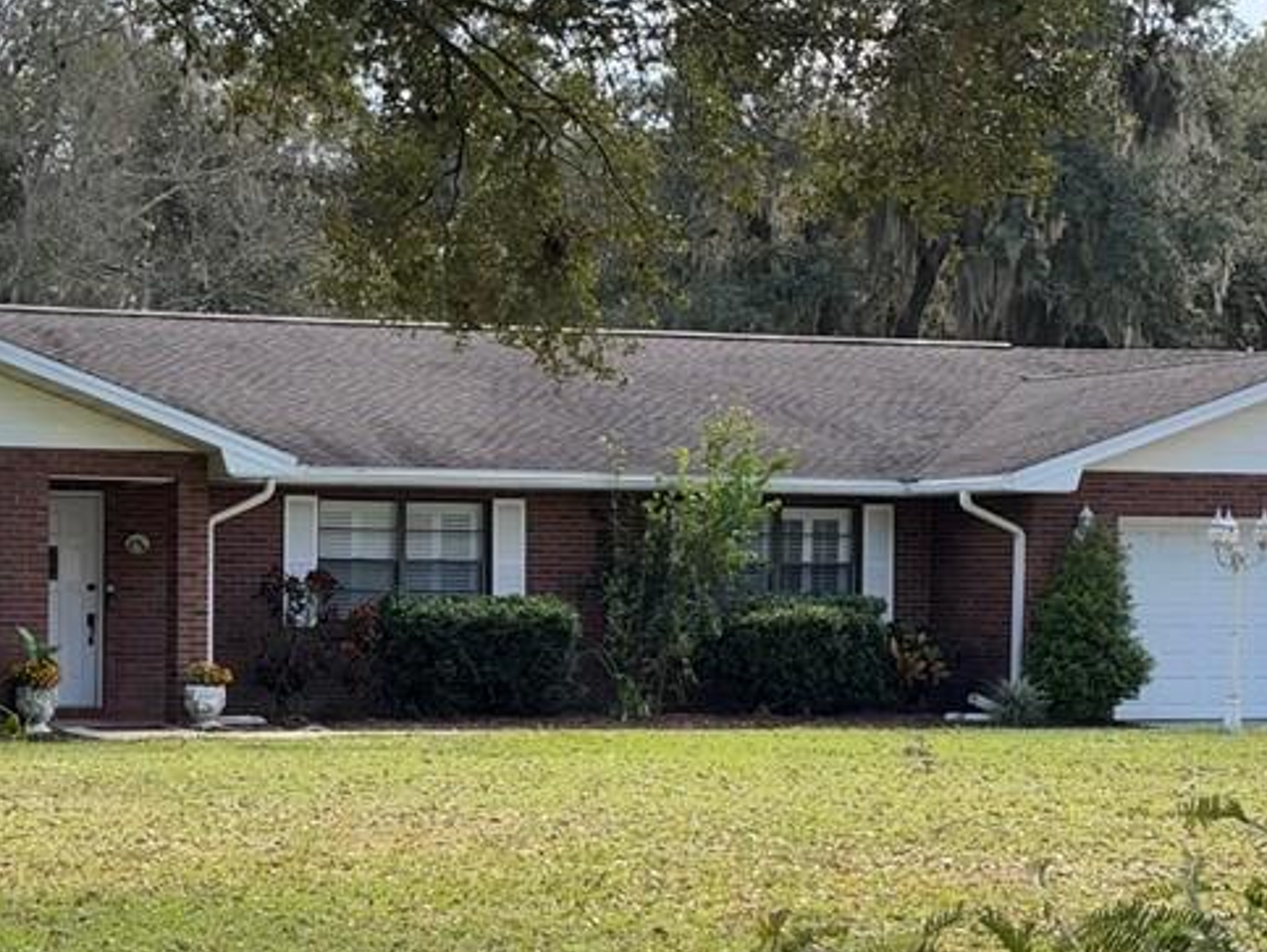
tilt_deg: -2.6
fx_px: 3516
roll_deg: +0.5
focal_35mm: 96
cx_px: 226
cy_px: 763
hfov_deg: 20.2
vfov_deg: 15.3
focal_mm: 6.93
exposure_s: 1/1100
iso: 100
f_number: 1.8
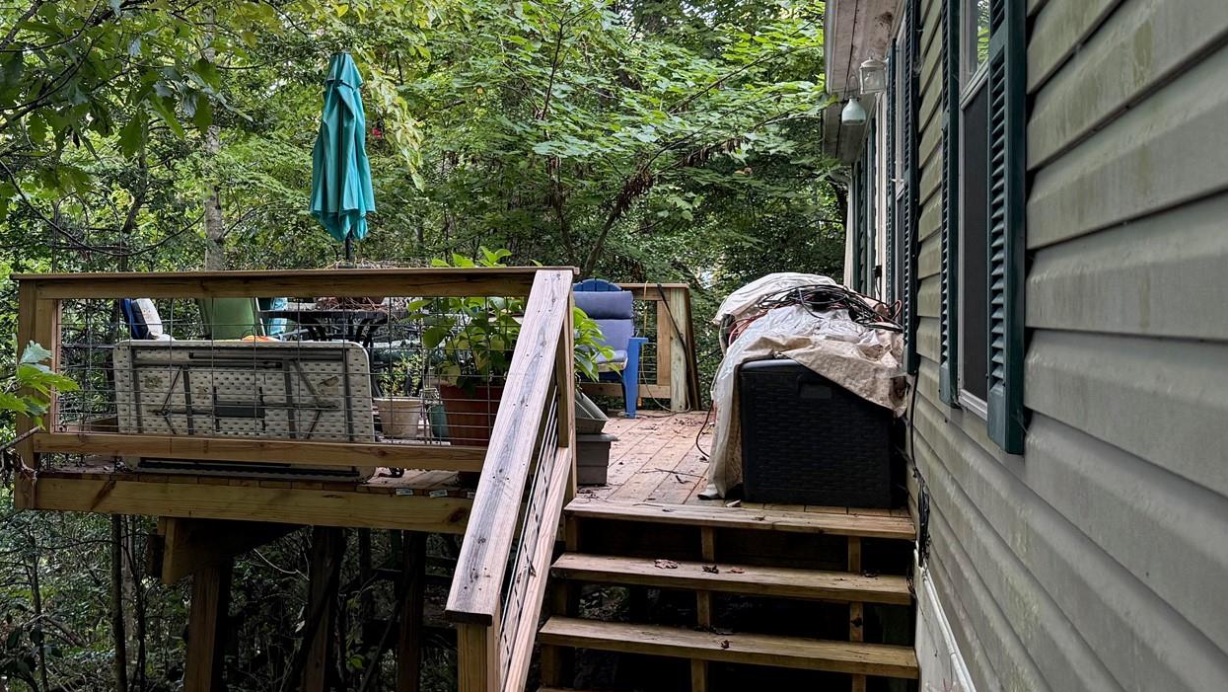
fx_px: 1400
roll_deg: -1.6
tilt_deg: +4.2
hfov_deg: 45.1
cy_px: 174
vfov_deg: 27.4
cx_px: 252
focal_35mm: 43
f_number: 1.78
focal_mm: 6.76
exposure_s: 1/74
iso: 200
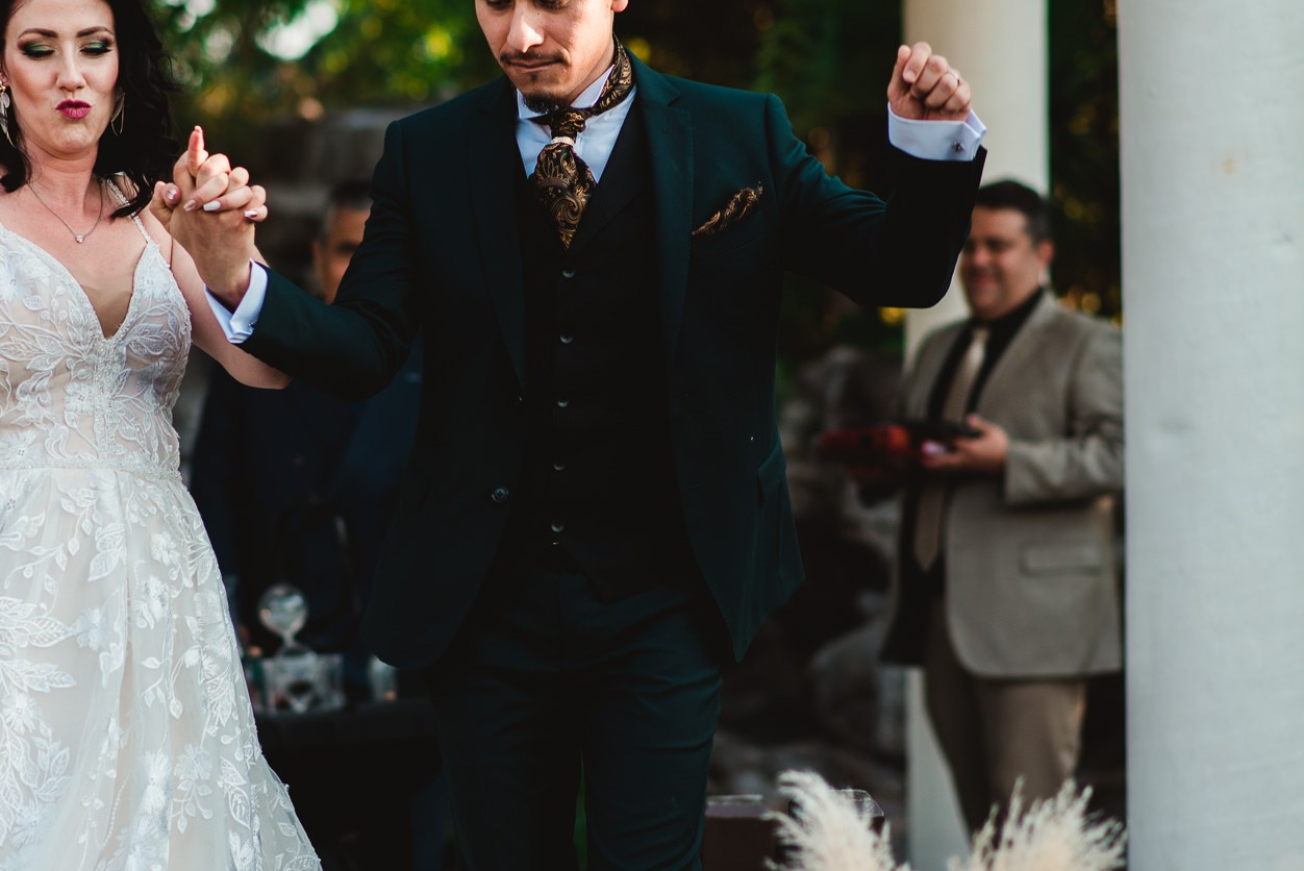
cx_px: 517
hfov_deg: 14.7
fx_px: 5037
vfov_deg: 9.9
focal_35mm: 139
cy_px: 353
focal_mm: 85
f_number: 2.5
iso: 100
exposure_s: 1/800
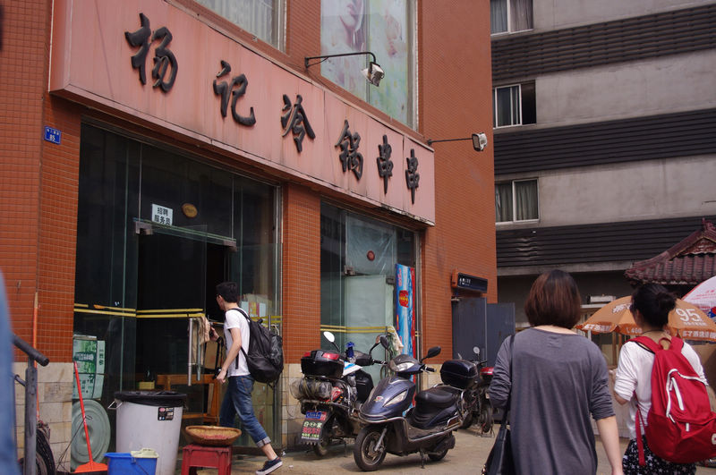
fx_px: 914
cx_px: 358
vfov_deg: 29.2
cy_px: 238
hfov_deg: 42.8
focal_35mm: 46
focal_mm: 30.63
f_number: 4.5
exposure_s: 1/1600
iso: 400
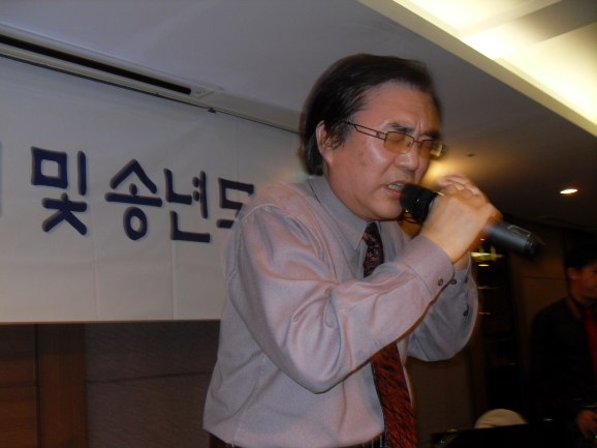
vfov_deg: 38.6
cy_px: 224
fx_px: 638
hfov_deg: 50.2
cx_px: 298
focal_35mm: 37
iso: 100
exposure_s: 1/45
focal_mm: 6.3
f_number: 2.8
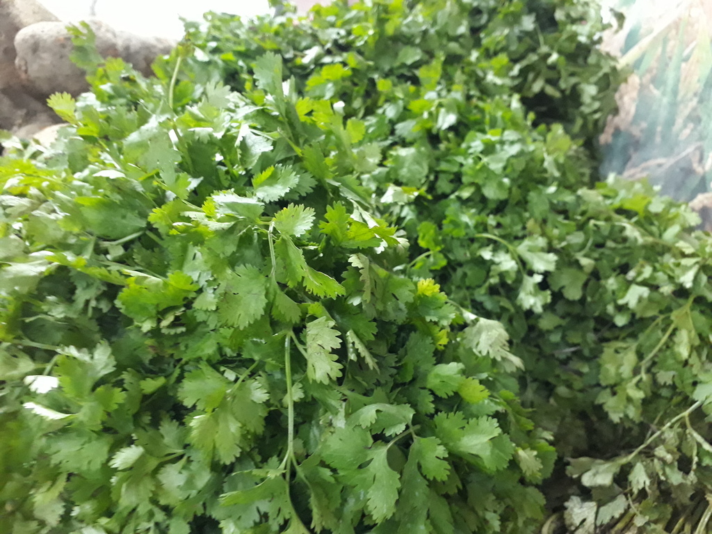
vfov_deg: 51.4
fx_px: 555
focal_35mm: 27
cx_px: 356
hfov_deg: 65.3
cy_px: 267
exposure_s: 1/15
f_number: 1.9
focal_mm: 3.6
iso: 500
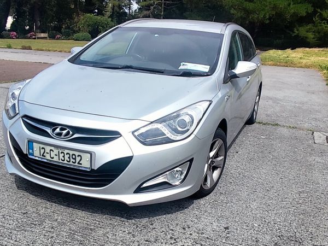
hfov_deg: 94.5
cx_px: 164
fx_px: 152
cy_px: 123
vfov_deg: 78.1
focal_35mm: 16
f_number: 2.2
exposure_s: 1/2247
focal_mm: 1.65
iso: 50
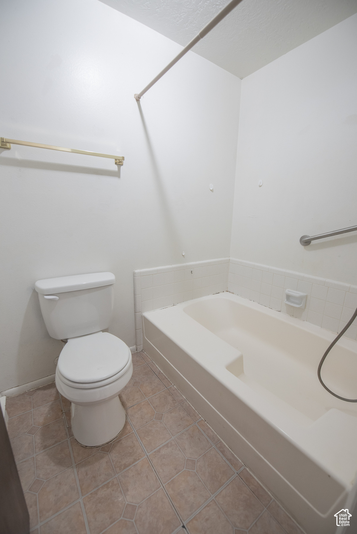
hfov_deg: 81.3
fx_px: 208
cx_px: 178
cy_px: 267
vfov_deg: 104.2
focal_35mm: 14
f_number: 3.5
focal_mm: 14
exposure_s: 1/50
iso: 1000
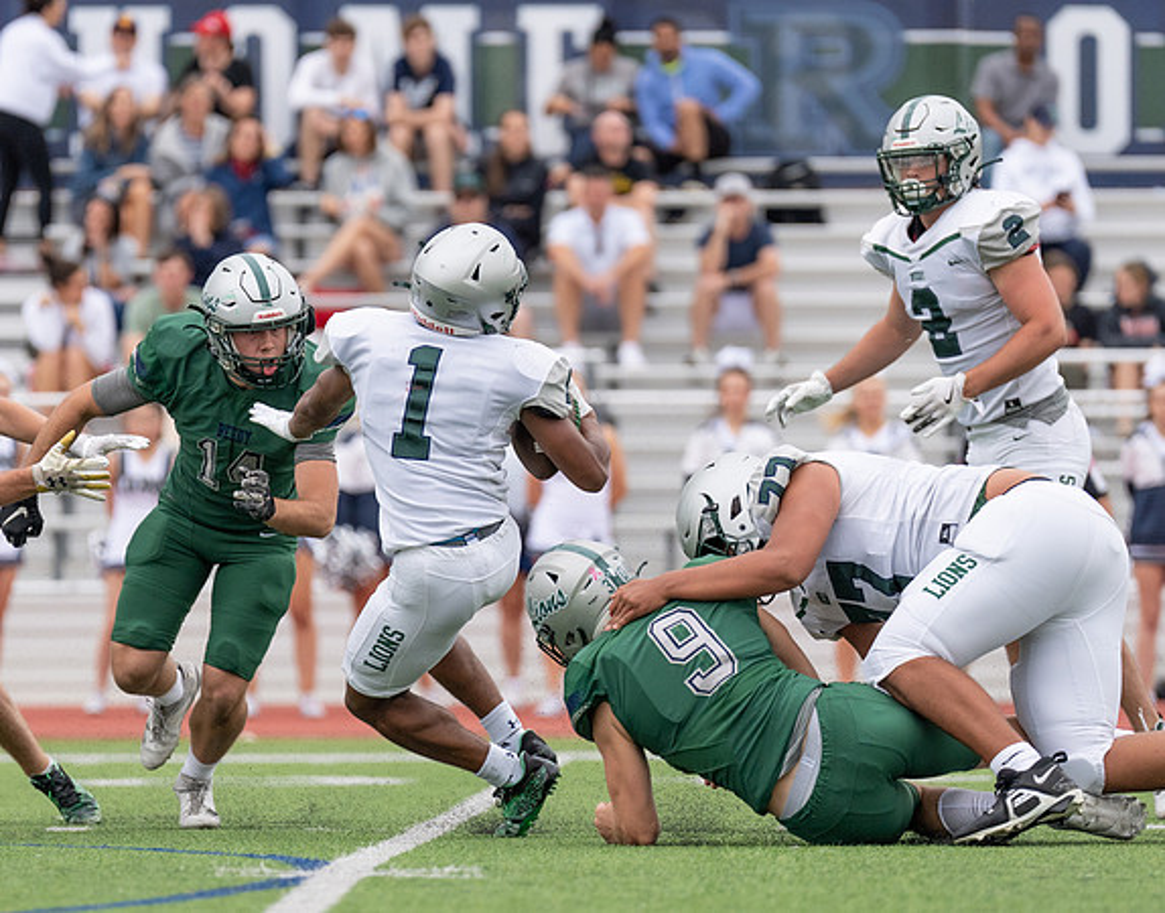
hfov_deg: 5.2
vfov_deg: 4.1
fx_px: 12787
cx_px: 486
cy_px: 462
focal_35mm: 374
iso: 250
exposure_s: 1/1250
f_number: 2.8
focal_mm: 200
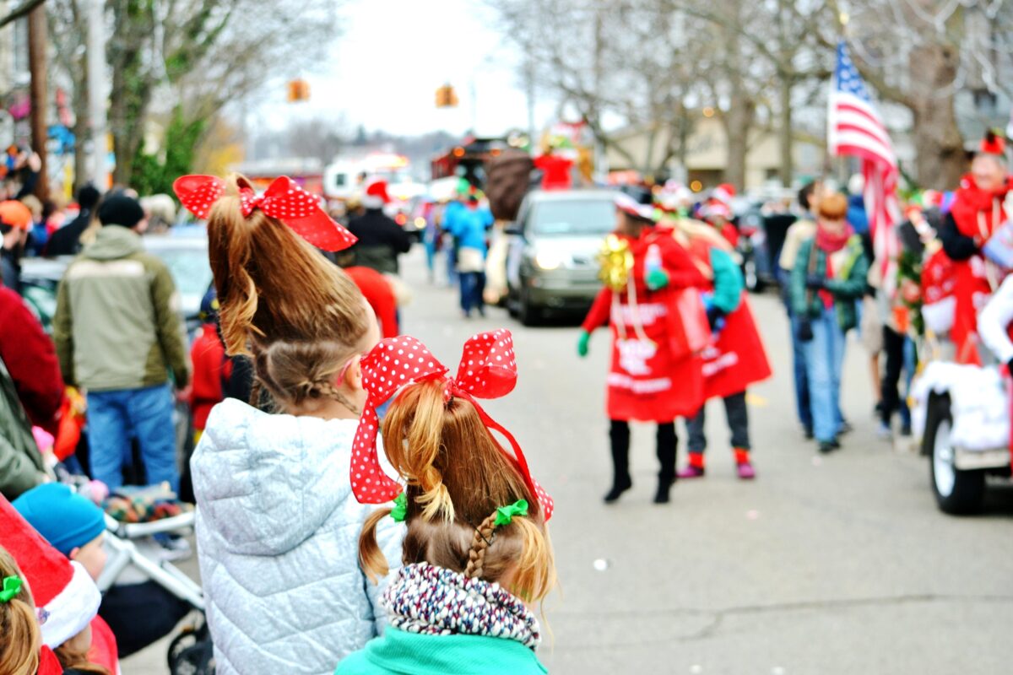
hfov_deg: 24.6
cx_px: 506
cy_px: 338
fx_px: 2321
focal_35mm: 82
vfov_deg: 16.6
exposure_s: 1/125
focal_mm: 55
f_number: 5.6
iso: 360
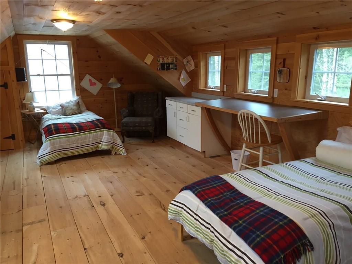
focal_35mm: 29
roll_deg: +0.6
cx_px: 176
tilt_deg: -11.5
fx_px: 295
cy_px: 132
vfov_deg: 48.2
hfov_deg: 61.7
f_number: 2.2
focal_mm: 4.15
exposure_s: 1/30
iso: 80
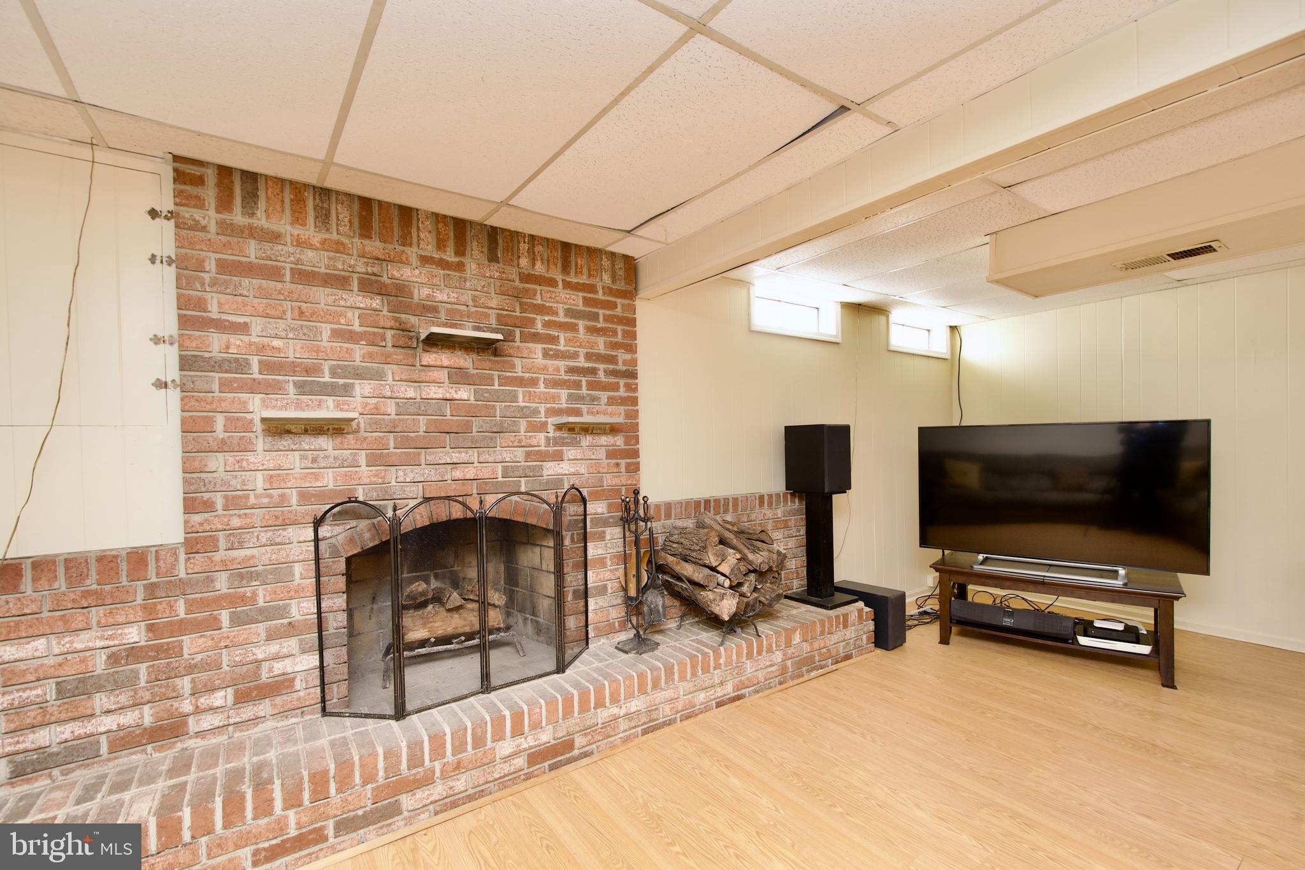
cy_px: 435
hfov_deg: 100.4
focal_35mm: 15
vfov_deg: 77.3
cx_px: 652
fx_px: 544
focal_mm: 10
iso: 320
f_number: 7.1
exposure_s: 1/3
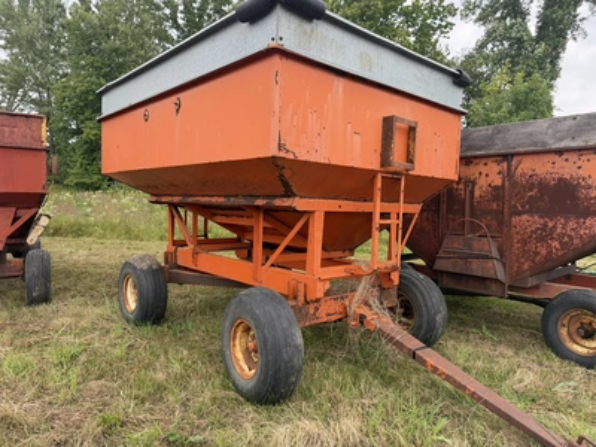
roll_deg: +1.5
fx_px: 413
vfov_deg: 56.8
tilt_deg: -10.8
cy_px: 224
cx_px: 298
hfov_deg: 71.6
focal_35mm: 24
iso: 100
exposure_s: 1/1139
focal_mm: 6.76
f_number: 1.78
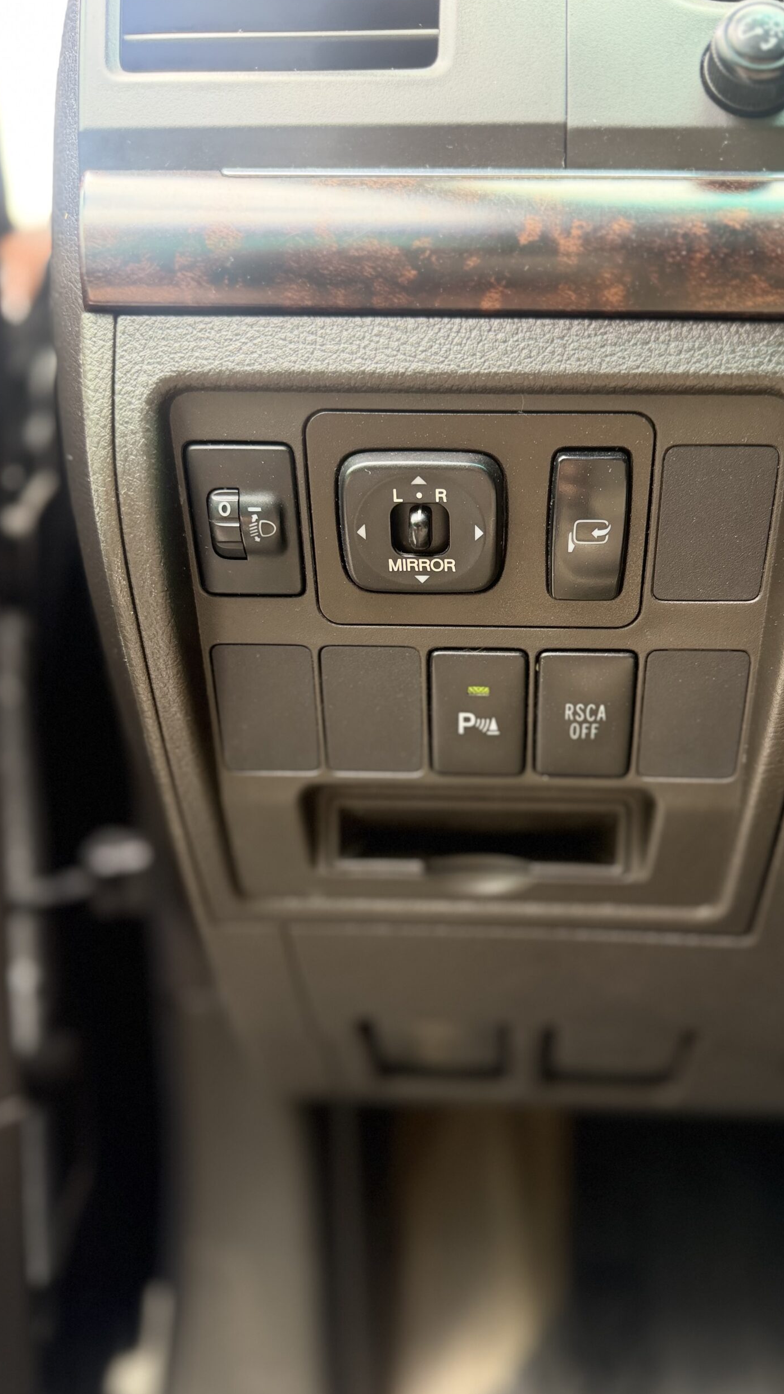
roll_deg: +0.7
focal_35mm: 27
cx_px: 470
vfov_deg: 69.9
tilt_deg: -11.9
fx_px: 998
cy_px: 696
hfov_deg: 42.7
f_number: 1.78
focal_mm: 6.76
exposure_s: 1/119
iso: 200
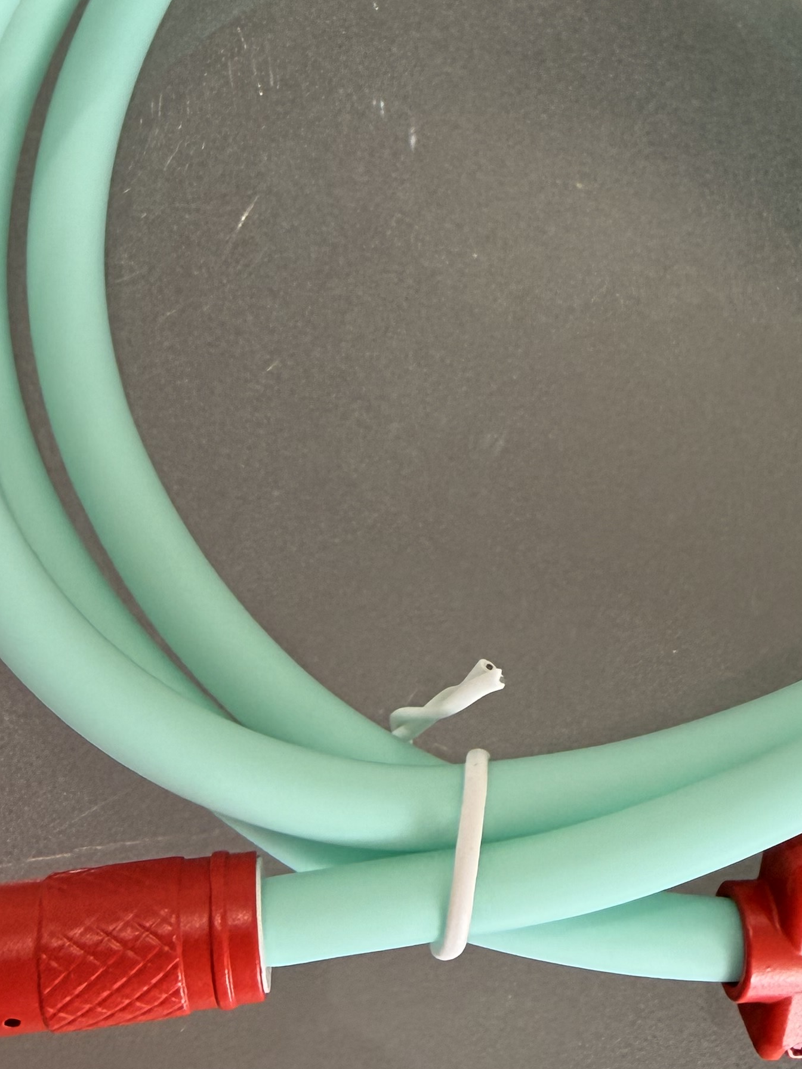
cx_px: 558
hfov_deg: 26.8
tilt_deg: -70.5
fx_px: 1668
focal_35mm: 54
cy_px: 381
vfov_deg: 35.3
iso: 125
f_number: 2.2
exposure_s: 1/120
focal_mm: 2.22
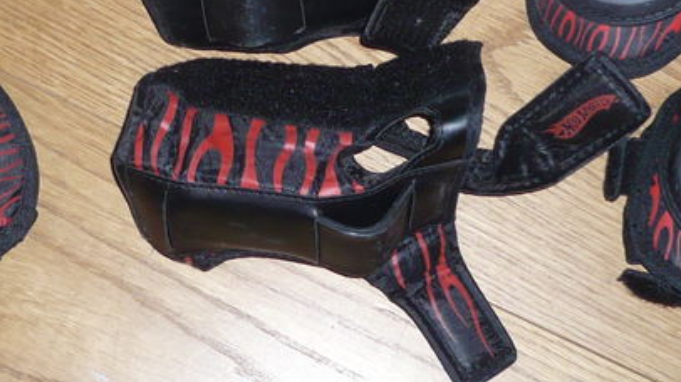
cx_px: 273
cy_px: 72
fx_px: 1697
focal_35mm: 94
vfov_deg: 12.8
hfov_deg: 22.7
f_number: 2.8
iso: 100
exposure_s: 1/30
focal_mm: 5.8
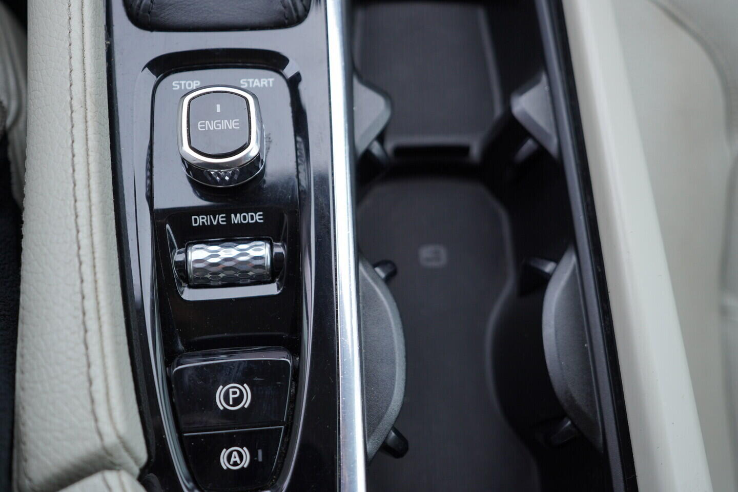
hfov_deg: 53.1
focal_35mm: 36
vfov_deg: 36.9
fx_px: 738
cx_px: 369
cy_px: 246
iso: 125
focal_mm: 24
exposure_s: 1/40
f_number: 2.8
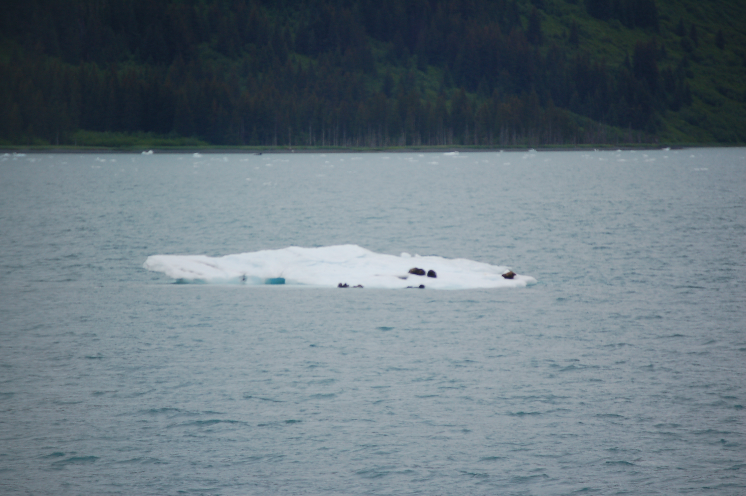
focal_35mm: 300
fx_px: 6211
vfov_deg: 4.6
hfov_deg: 6.9
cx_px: 373
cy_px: 248
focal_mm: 200
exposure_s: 1/320
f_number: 5.6
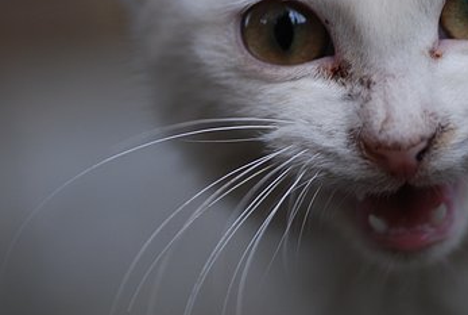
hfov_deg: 10.3
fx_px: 2593
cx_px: 334
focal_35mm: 199
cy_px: 148
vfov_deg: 6.9
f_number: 3.5
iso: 400
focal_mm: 90
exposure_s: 1/125
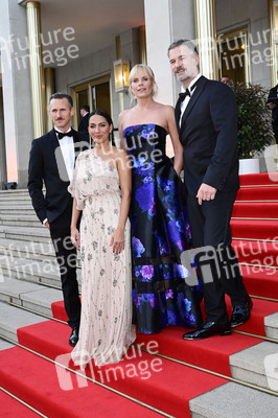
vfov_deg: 65.5
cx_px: 139
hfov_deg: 46.3
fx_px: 325
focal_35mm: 28
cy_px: 209
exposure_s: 1/200
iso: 3200
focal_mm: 28
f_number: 5
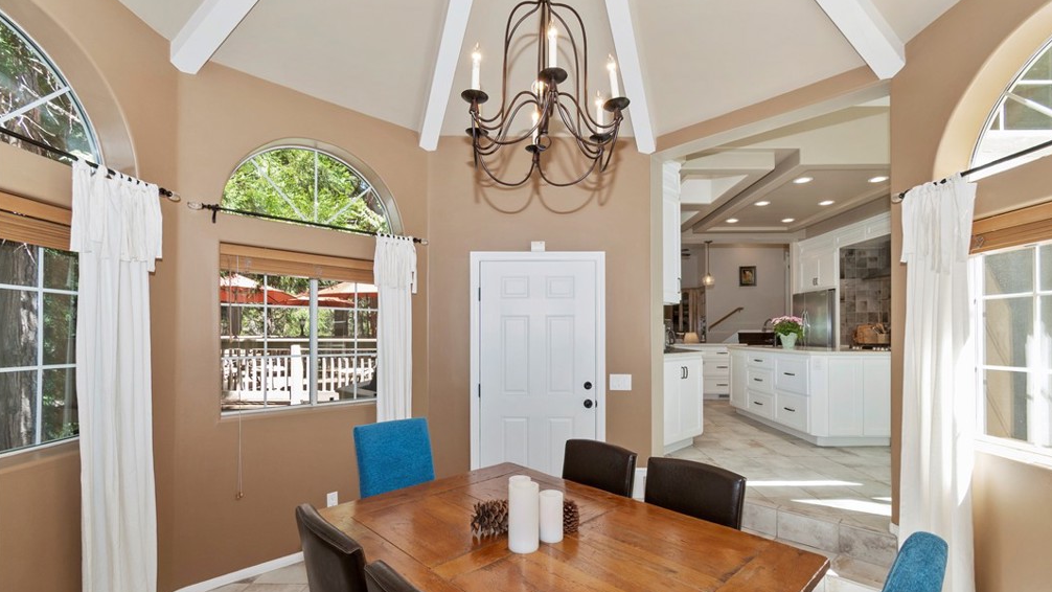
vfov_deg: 66.9
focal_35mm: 16
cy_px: 328
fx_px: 446
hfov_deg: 99.4
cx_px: 531
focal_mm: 10
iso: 220
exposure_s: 1/30
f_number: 8
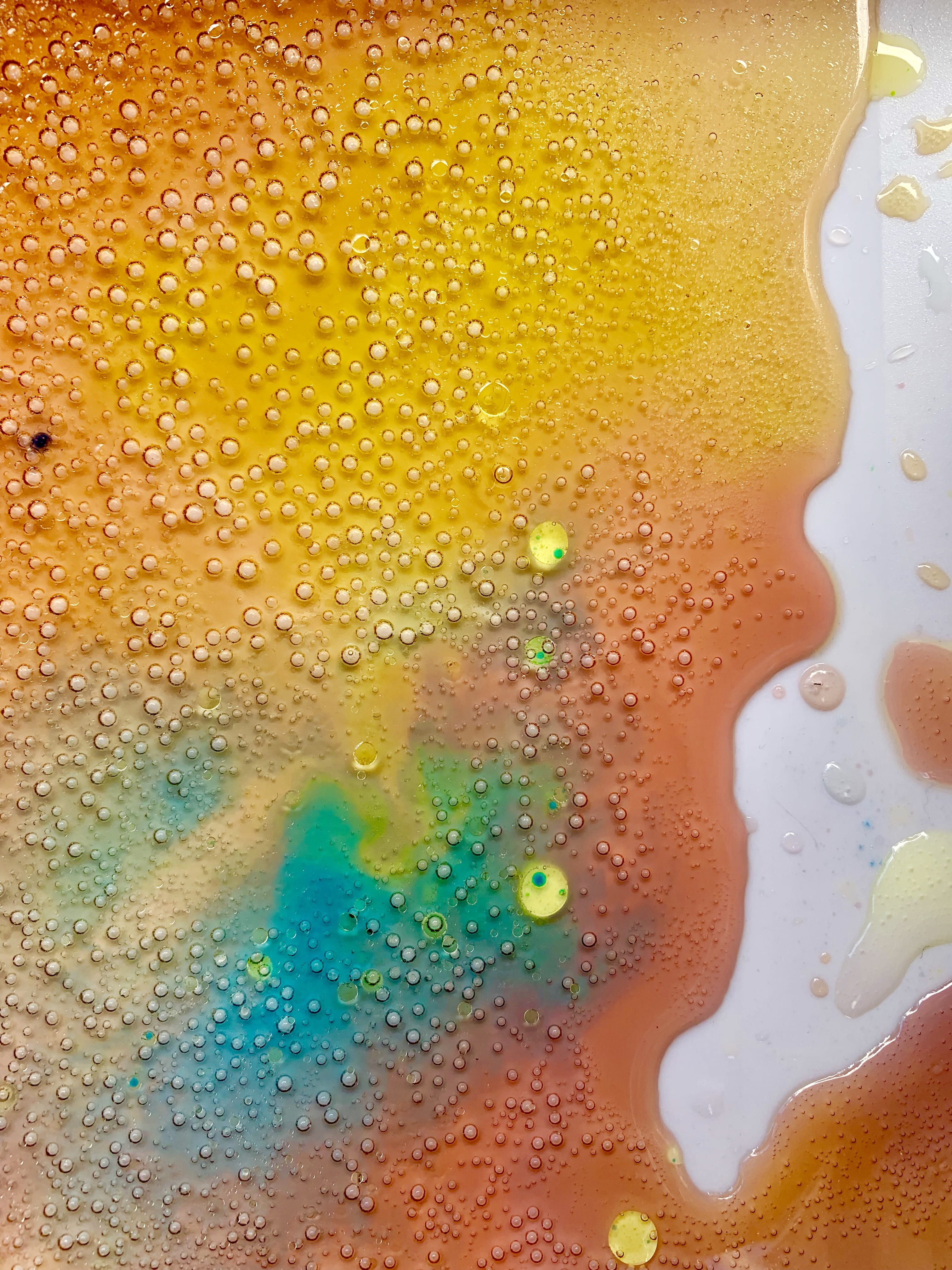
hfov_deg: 53.1
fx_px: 953
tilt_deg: -88.2
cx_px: 476
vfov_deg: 67.3
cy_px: 635
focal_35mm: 26
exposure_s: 1/230
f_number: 1.8
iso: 25
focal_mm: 4.25
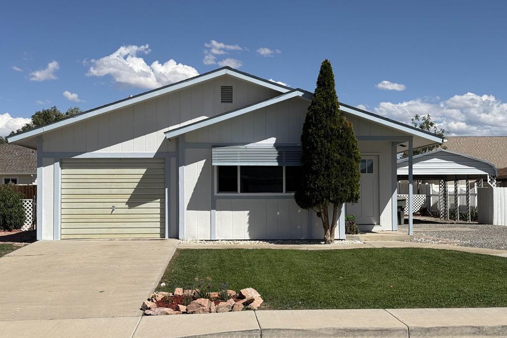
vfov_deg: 26.5
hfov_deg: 38.9
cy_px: 175
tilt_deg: +2.7
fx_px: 718
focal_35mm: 51
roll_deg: +0.2
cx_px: 258
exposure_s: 1/7874
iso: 64
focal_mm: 6.76
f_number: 1.78
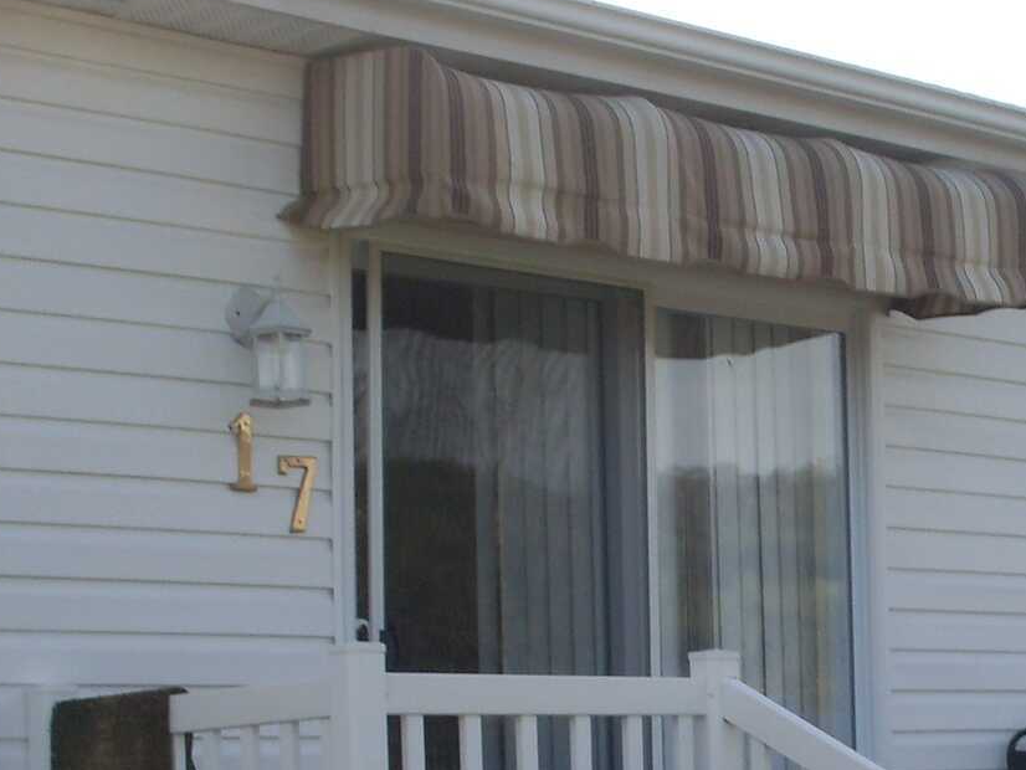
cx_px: 846
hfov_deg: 21.0
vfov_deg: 15.9
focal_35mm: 92
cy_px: 673
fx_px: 2728
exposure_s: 1/125
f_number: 8.4
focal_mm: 6.3
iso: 80
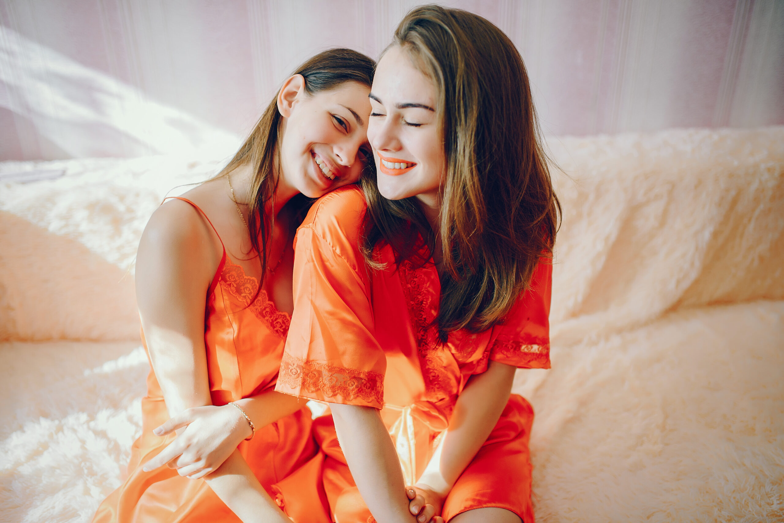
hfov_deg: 54.4
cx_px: 392
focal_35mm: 35
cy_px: 262
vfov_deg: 37.9
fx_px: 762
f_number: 1.8
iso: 500
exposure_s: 1/1000
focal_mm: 35
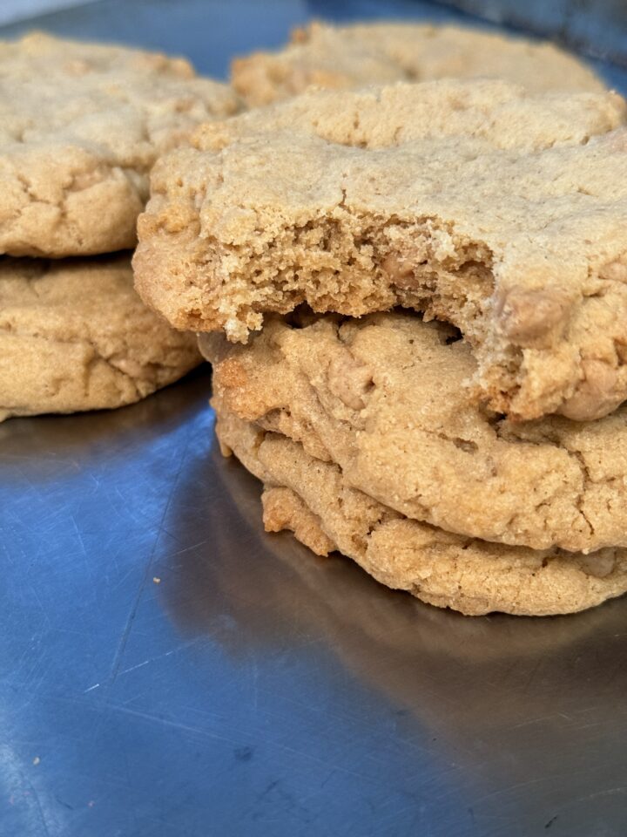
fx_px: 1159
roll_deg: -3.0
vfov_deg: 39.7
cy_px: 418
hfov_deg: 30.3
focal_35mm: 48
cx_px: 314
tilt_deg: -37.6
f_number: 1.78
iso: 250
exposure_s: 1/60
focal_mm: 6.76
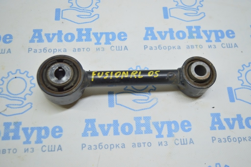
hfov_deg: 49.6
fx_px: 272
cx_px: 126
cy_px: 84
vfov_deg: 34.2
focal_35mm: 39
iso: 400
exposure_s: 1/60
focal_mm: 26
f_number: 4
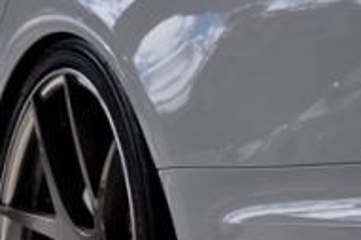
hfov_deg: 11.8
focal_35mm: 175
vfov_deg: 7.8
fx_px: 1753
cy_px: 273
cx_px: 187
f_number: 13
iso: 200
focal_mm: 38
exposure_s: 1/160
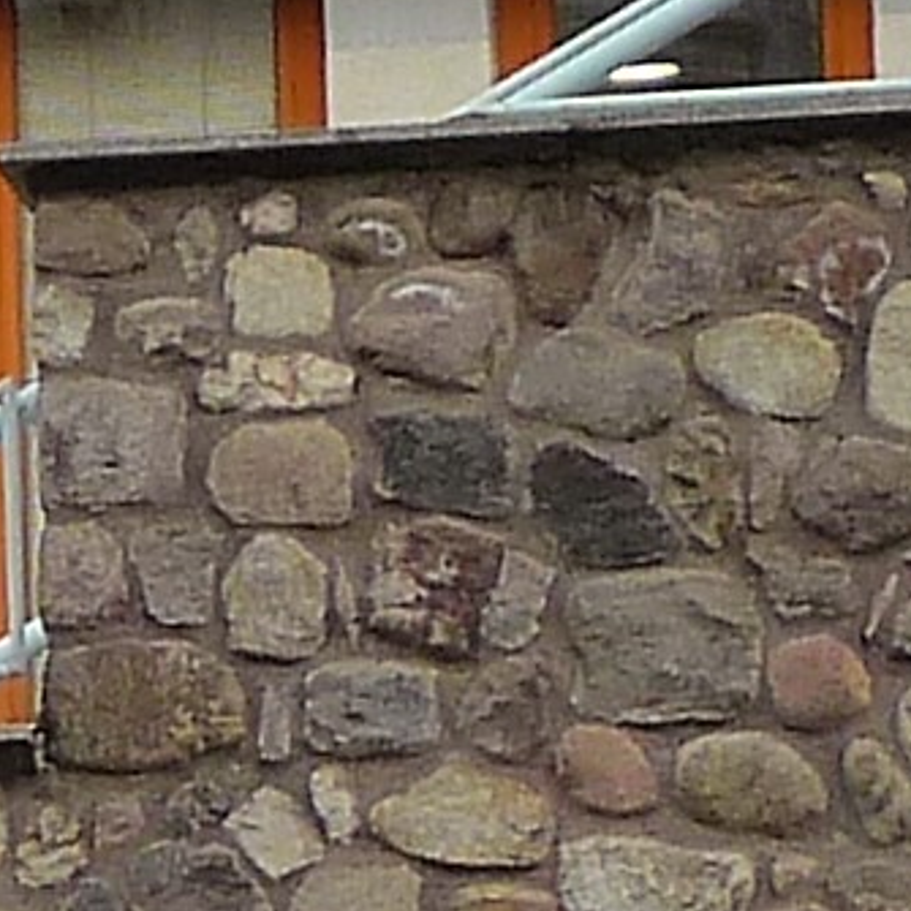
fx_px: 11672
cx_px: -1139
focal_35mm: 392
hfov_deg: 4.4
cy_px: 443
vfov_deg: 4.5
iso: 160
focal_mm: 7.1
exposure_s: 1/200
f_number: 4
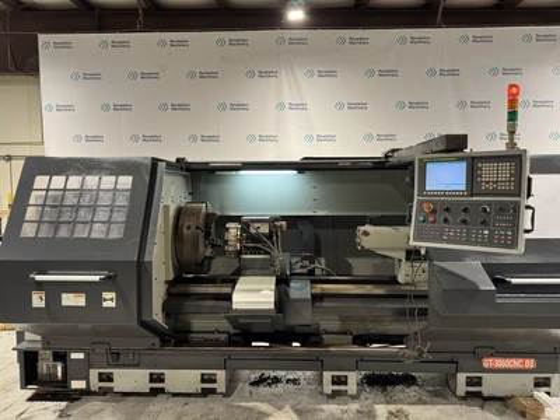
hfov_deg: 71.6
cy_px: 210
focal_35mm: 24
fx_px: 388
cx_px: 280
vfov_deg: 56.8
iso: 125
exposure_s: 1/60
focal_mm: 6.76
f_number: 1.78
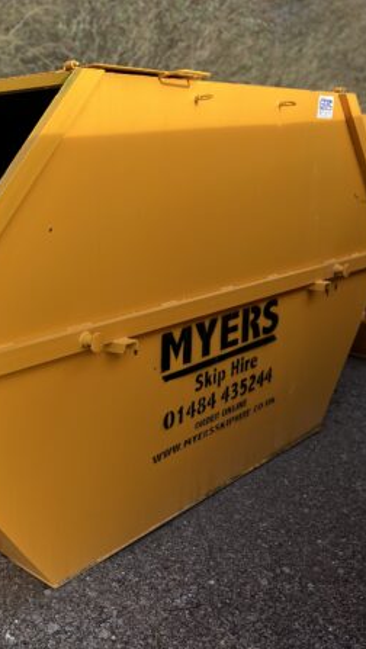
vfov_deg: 52.8
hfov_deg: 29.7
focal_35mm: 38
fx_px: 655
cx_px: 25
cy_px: 325
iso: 50
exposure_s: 1/1225
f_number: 1.6
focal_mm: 5.1
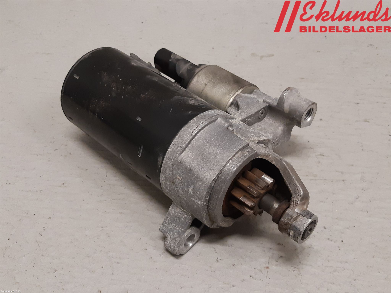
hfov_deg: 67.3
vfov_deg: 53.1
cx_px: 196
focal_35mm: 26
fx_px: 294
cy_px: 146
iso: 160
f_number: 1.7
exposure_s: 1/50
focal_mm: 3.93
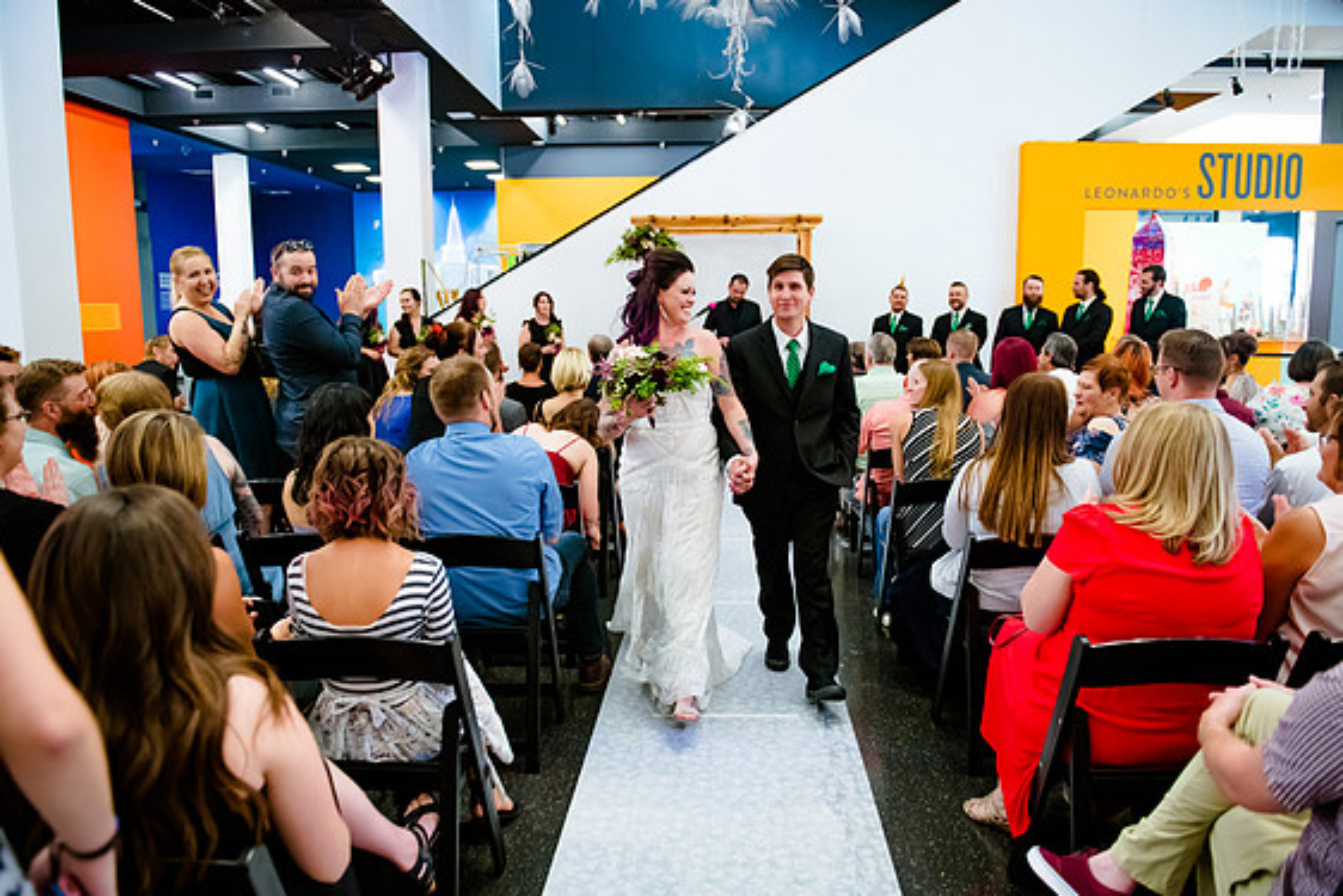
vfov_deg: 51.3
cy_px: 446
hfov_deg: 71.5
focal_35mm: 25
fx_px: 933
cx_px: 680
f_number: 2.8
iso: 4000
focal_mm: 24
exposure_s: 1/125
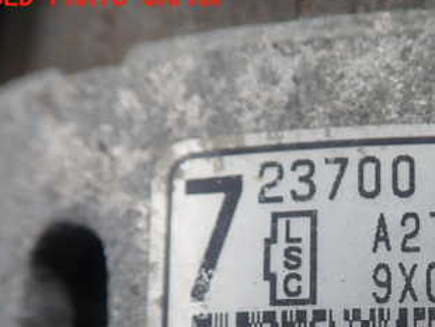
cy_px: 295
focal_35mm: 58
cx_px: 386
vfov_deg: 24.5
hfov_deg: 31.7
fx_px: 729
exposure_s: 1/125
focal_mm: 5.5
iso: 160
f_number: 2.3
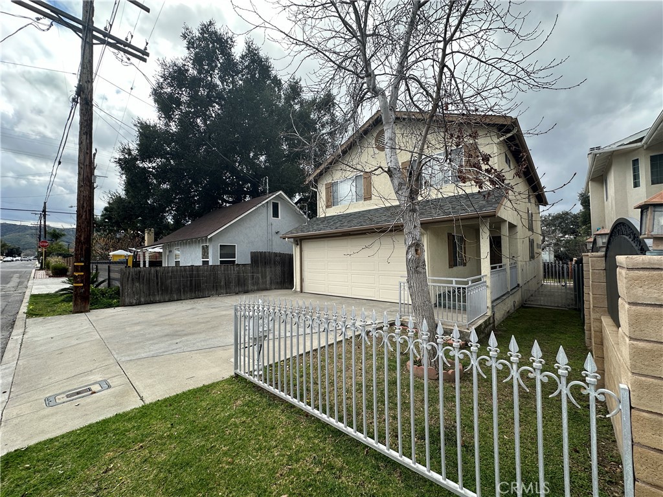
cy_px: 248
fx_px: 268
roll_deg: +0.5
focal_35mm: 14
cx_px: 332
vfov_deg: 85.7
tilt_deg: +3.0
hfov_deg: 102.1
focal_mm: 2.22
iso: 40
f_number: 2.2
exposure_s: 1/530
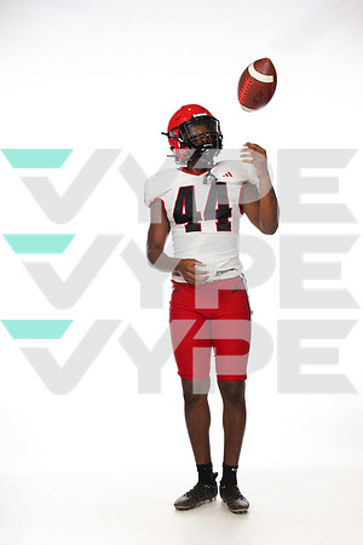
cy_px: 272
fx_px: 590
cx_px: 182
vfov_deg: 49.6
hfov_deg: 34.2
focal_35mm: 39
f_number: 8
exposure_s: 1/250
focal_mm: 39
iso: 640
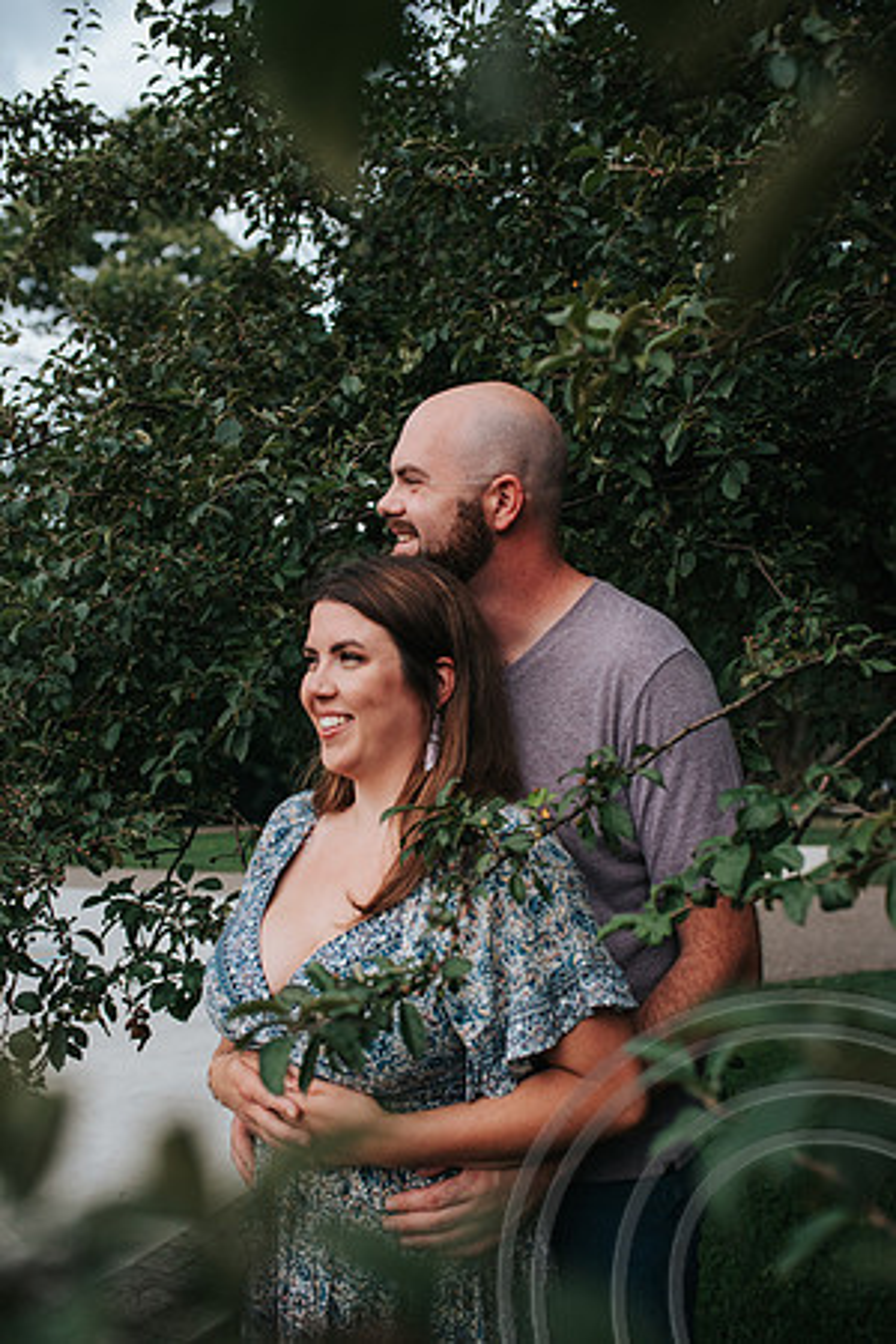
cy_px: 672
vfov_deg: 54.4
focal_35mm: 35
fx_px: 1307
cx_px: 448
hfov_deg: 37.9
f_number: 2.8
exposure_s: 1/1250
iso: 1000
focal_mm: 35
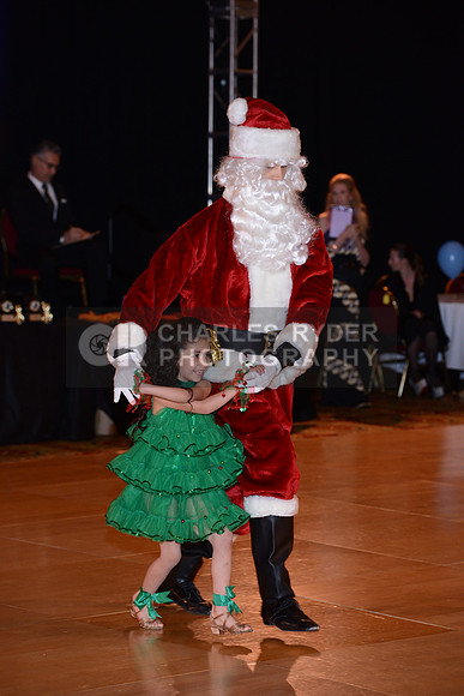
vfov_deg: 16.8
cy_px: 348
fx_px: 2357
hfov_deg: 11.2
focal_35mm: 122
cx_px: 232
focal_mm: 122
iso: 1600
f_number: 5
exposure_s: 1/200
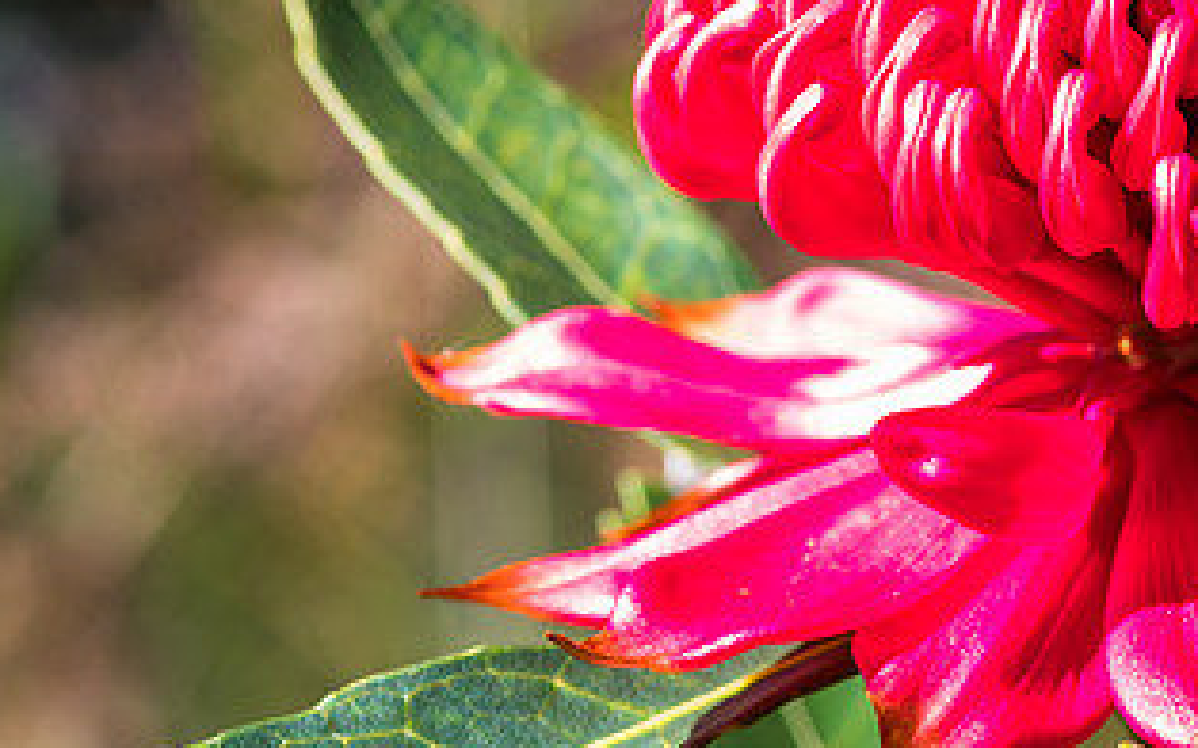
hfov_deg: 7.1
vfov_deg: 4.4
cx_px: 1095
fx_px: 9693
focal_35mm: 297
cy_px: 303
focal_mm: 105
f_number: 8
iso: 200
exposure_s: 1/125
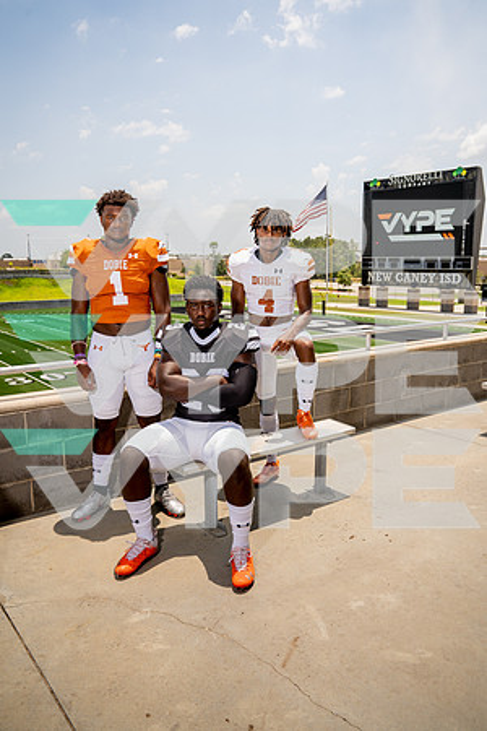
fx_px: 568
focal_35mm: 28
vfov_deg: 65.5
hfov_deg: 46.4
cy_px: 366
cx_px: 244
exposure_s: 1/250
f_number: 7.1
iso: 100
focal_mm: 28
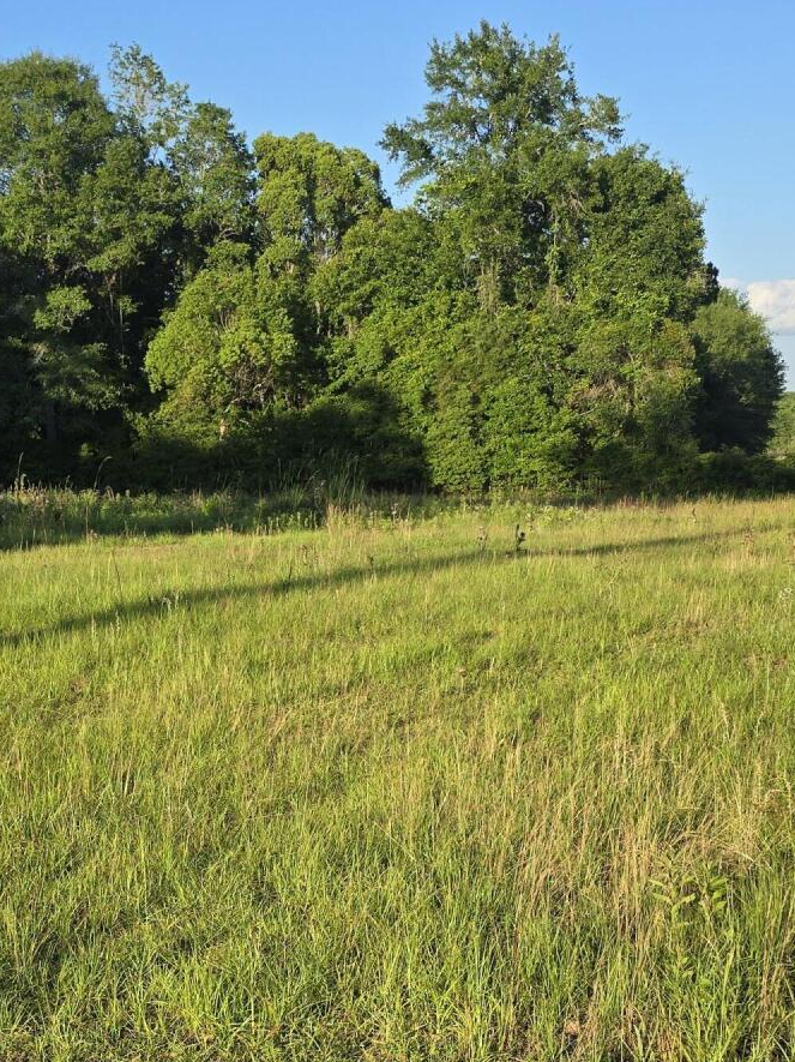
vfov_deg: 36.1
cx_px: 233
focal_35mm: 52
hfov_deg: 27.7
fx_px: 1593
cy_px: 785
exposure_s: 1/368
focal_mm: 6.3
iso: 12
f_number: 1.7
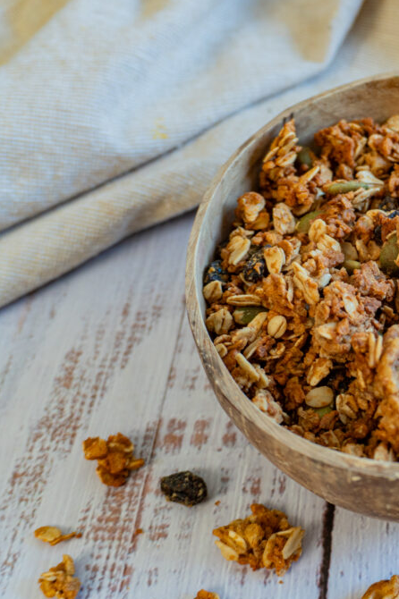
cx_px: 436
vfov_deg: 37.7
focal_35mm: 53
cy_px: 301
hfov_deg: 24.0
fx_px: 878
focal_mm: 23
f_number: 4
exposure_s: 1/60
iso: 400
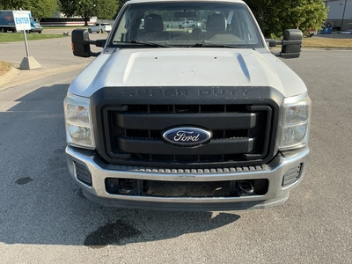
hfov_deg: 63.4
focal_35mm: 28
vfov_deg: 49.7
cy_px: 132
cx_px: 176
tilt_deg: -19.8
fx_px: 285
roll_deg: -1.0
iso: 25
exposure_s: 1/997
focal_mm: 3
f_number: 1.8
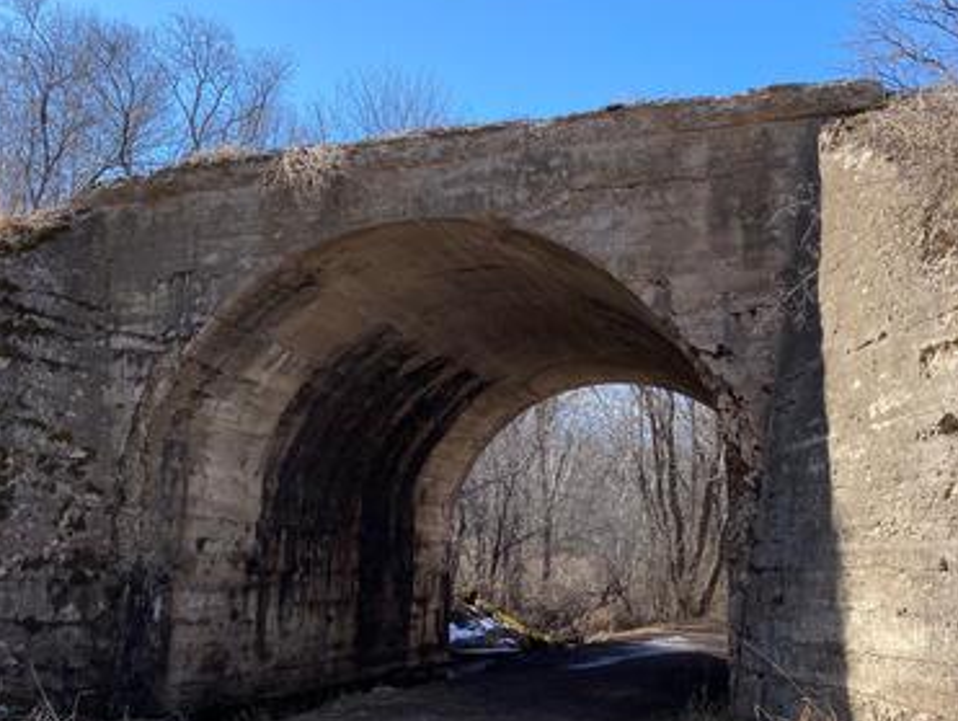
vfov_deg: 40.7
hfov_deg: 52.5
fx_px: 970
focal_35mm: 35
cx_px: 511
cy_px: 404
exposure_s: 1/1114
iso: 32
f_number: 1.8
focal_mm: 4.25
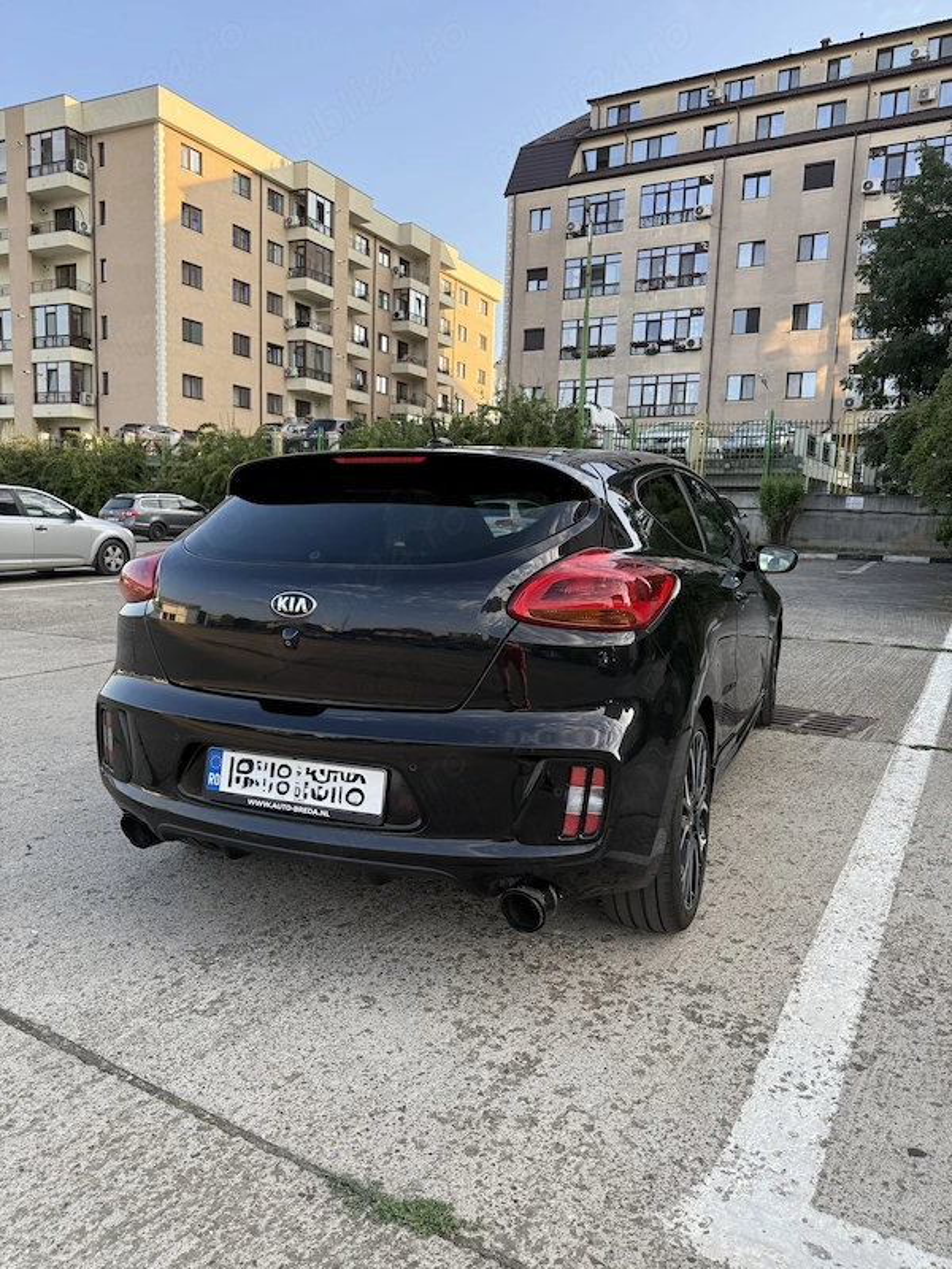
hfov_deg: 56.8
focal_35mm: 24
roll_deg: -2.4
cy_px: 634
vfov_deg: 71.6
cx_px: 476
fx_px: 880
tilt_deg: -7.8
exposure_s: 1/677
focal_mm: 6.76
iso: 100
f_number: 1.78
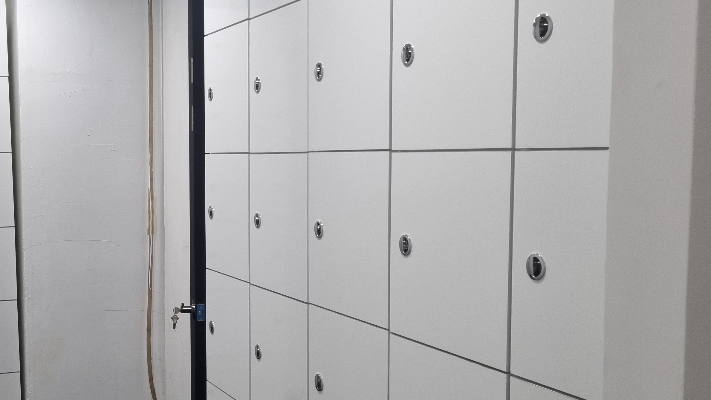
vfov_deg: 24.9
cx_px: 178
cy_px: 234
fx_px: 905
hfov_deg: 41.6
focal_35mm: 48
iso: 160
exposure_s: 1/120
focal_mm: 5.4
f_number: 1.8
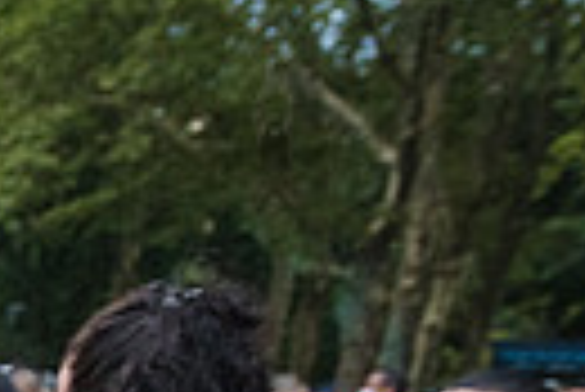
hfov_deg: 15.2
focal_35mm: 107
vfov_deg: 11.5
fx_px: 1741
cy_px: 791
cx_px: -598
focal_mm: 24
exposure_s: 1/125
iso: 3200
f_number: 4
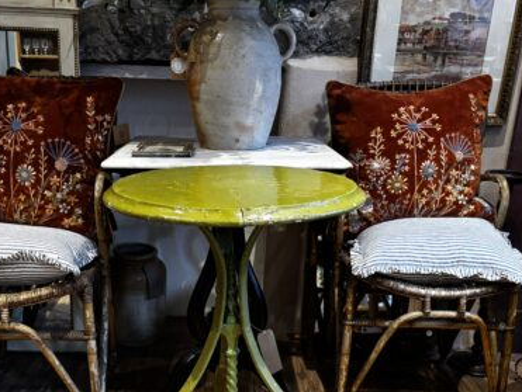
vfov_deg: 33.6
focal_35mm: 42
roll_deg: -1.1
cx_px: 227
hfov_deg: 44.7
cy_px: 305
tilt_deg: -20.4
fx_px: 634
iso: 400
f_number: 1.6
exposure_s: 1/50
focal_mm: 5.96
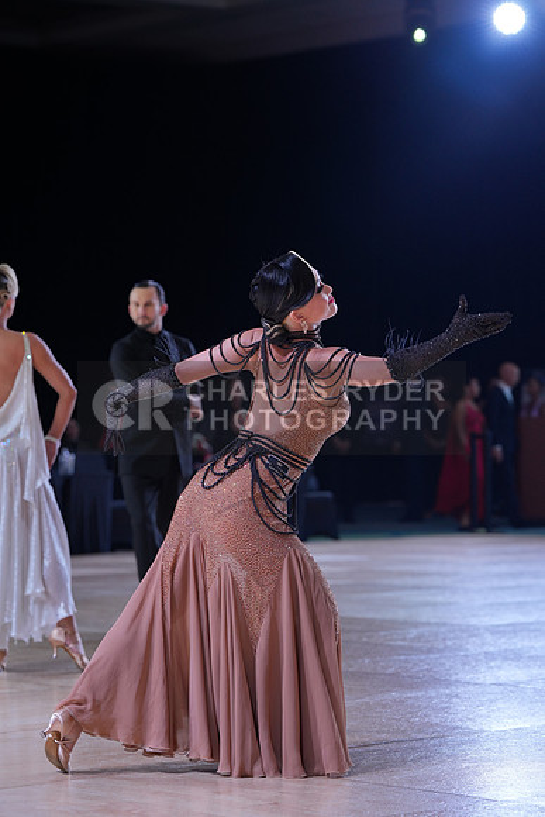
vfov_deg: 18.4
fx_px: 2519
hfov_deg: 12.3
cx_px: 272
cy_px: 408
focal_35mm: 111
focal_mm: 111
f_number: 4
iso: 500
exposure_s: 1/400
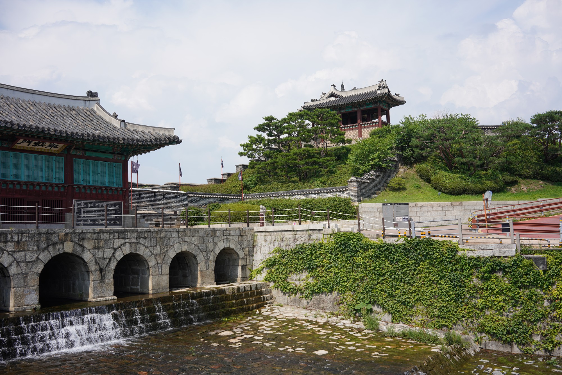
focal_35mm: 35
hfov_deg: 54.4
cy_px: 188
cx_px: 281
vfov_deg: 37.9
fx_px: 546
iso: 100
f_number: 11
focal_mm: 35
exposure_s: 1/125
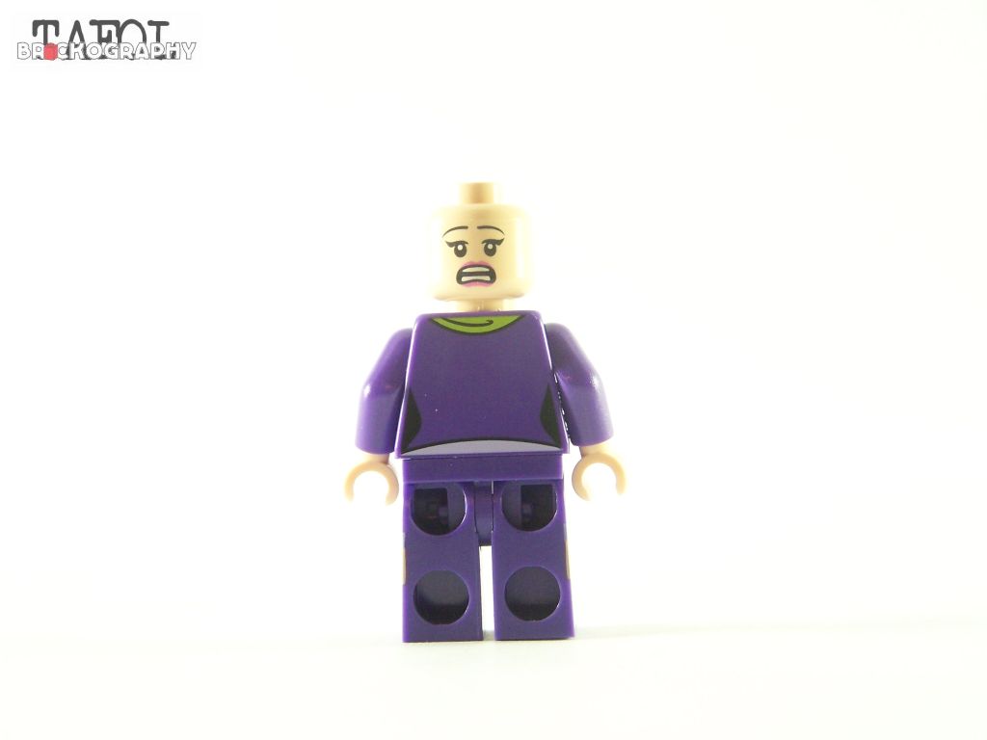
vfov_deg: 14.1
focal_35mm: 105
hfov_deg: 18.7
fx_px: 2994
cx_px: 494
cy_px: 370
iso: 200
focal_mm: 17.5
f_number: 3.2
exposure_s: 1/20
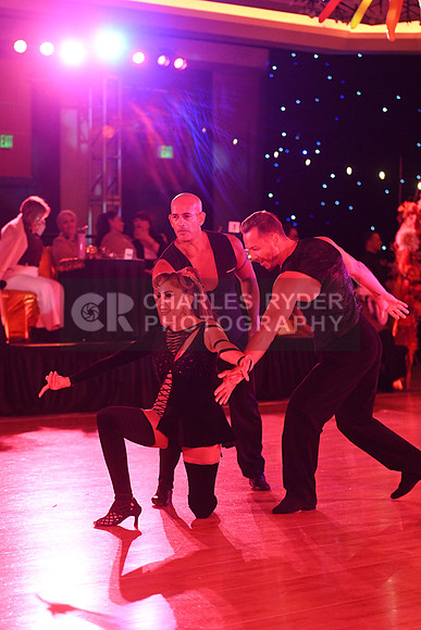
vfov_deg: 17.6
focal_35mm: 116
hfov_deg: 11.8
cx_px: 210
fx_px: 2033
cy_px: 315
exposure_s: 1/400
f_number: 4
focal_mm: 116
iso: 6400
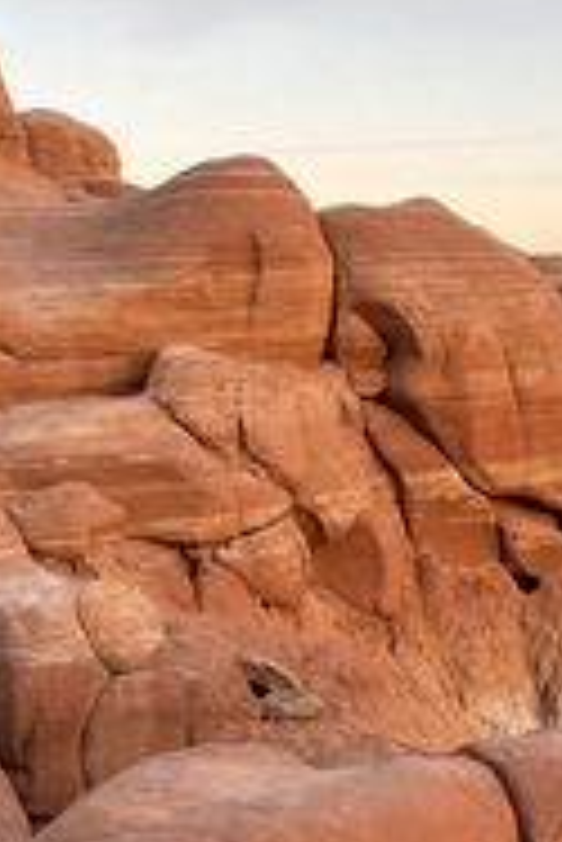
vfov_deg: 25.7
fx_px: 1753
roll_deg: +0.9
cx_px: 692
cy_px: 824
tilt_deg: -14.6
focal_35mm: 75
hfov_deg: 17.3
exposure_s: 1/121
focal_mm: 4.2
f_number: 1.6
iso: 40
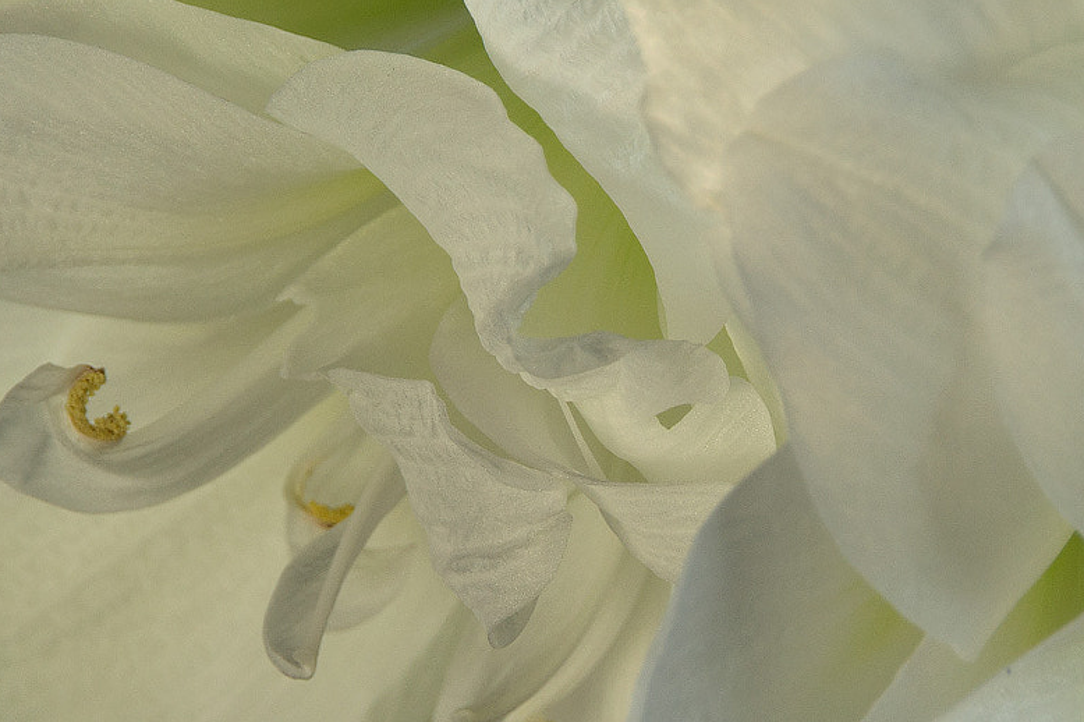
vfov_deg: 2.2
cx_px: 673
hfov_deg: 3.3
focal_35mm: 617
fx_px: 18570
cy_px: 574
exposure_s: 1.3
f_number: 16
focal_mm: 200
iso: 100
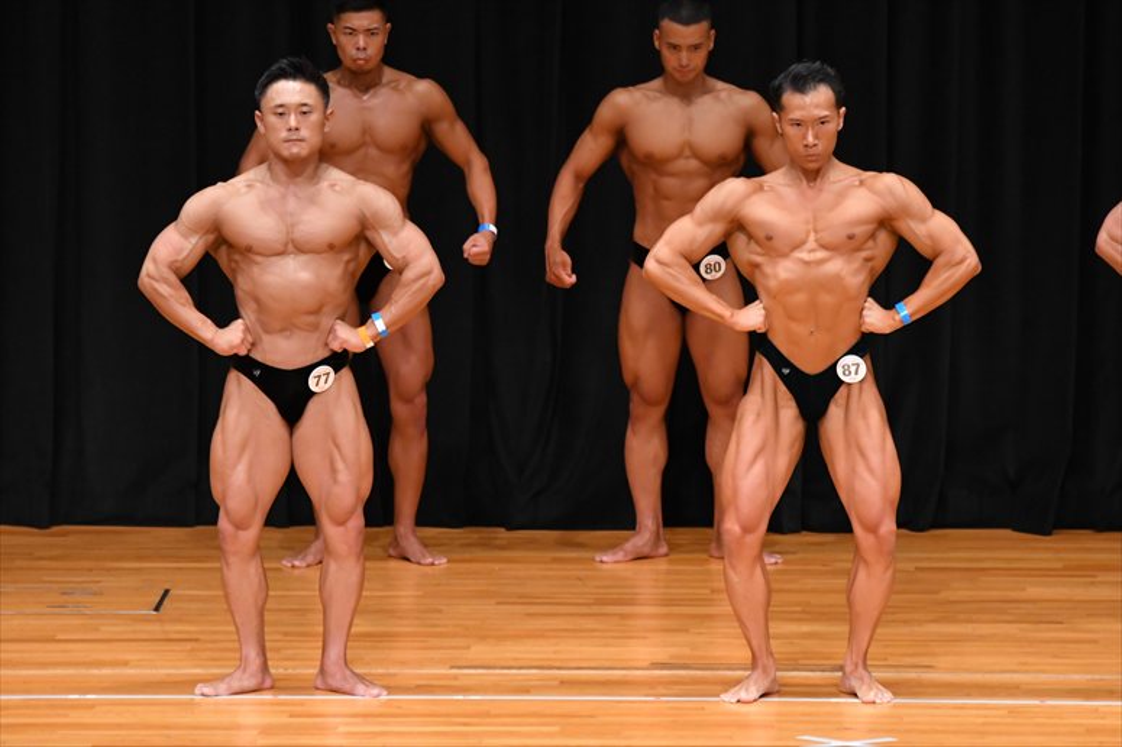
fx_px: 8878
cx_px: 561
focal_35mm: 285
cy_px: 374
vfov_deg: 4.8
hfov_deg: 7.2
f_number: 5.6
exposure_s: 1/400
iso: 4000
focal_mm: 190
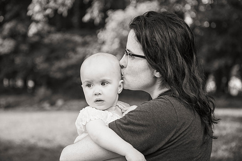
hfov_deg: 28.8
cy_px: 80
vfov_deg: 19.5
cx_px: 121
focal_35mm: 70
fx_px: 471
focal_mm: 70
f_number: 3.5
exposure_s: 1/1600
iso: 640
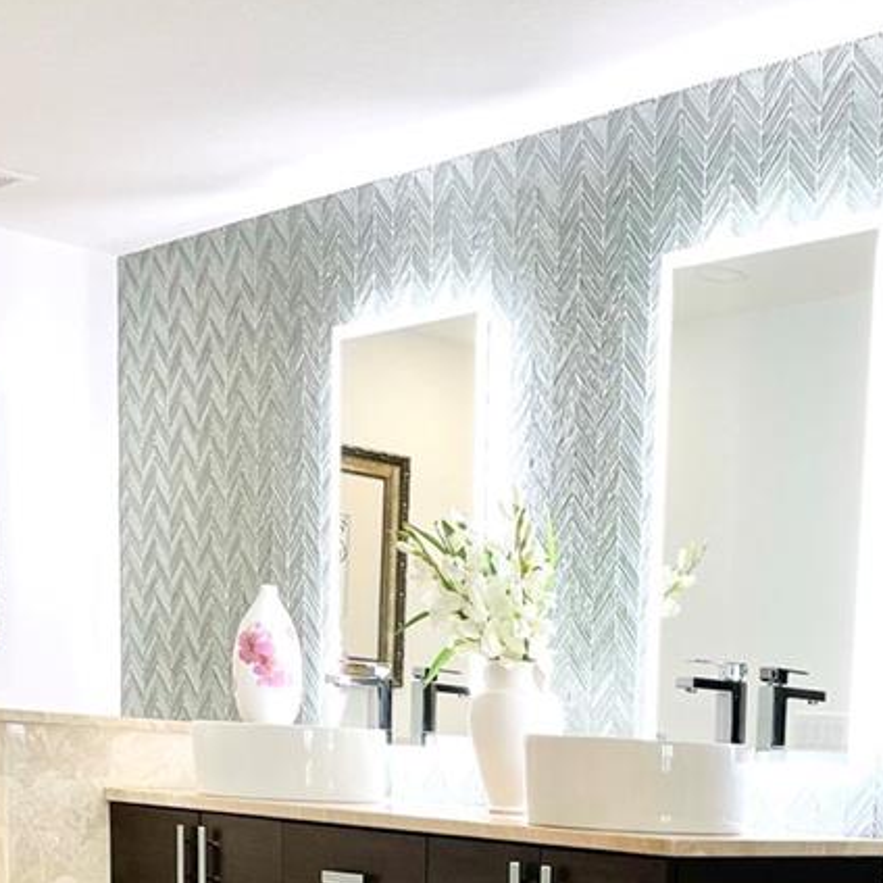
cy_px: 1070
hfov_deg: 25.6
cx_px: 810
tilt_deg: -7.5
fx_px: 1876
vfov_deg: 24.0
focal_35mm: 65
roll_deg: -2.9
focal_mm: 4.2
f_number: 1.6
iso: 80
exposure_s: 1/60
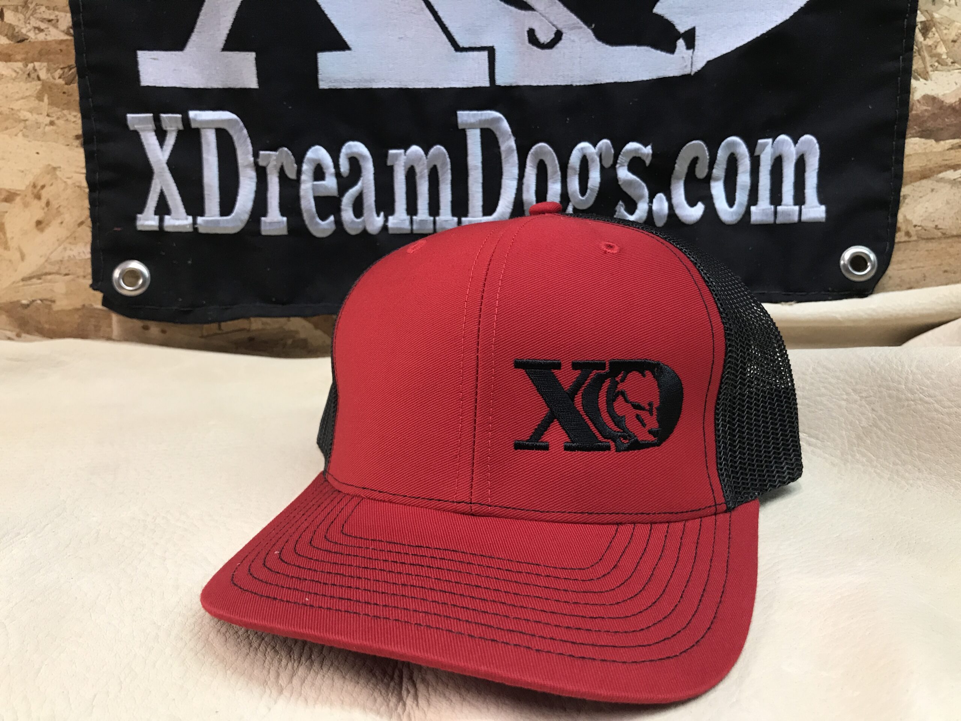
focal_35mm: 28
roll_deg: +0.9
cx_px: 480
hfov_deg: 63.4
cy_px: 360
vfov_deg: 49.7
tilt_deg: -15.8
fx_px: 777
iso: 40
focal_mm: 3.99
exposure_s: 1/24
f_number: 1.8
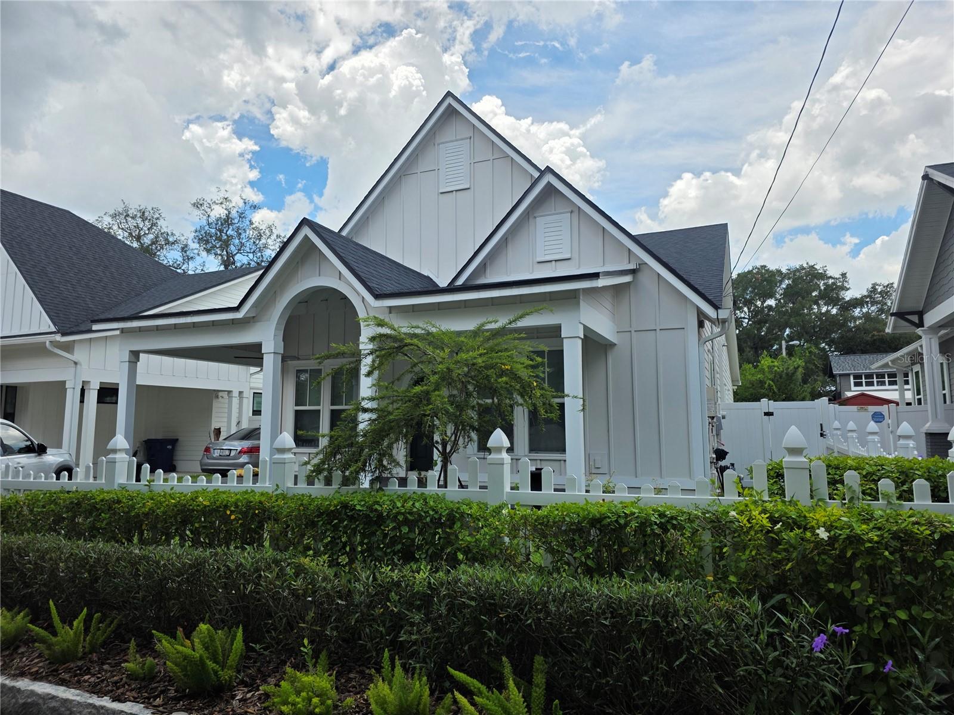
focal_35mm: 23
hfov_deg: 73.9
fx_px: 634
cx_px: 477
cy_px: 358
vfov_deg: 58.9
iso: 80
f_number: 1.7
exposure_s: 1/5447
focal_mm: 6.3
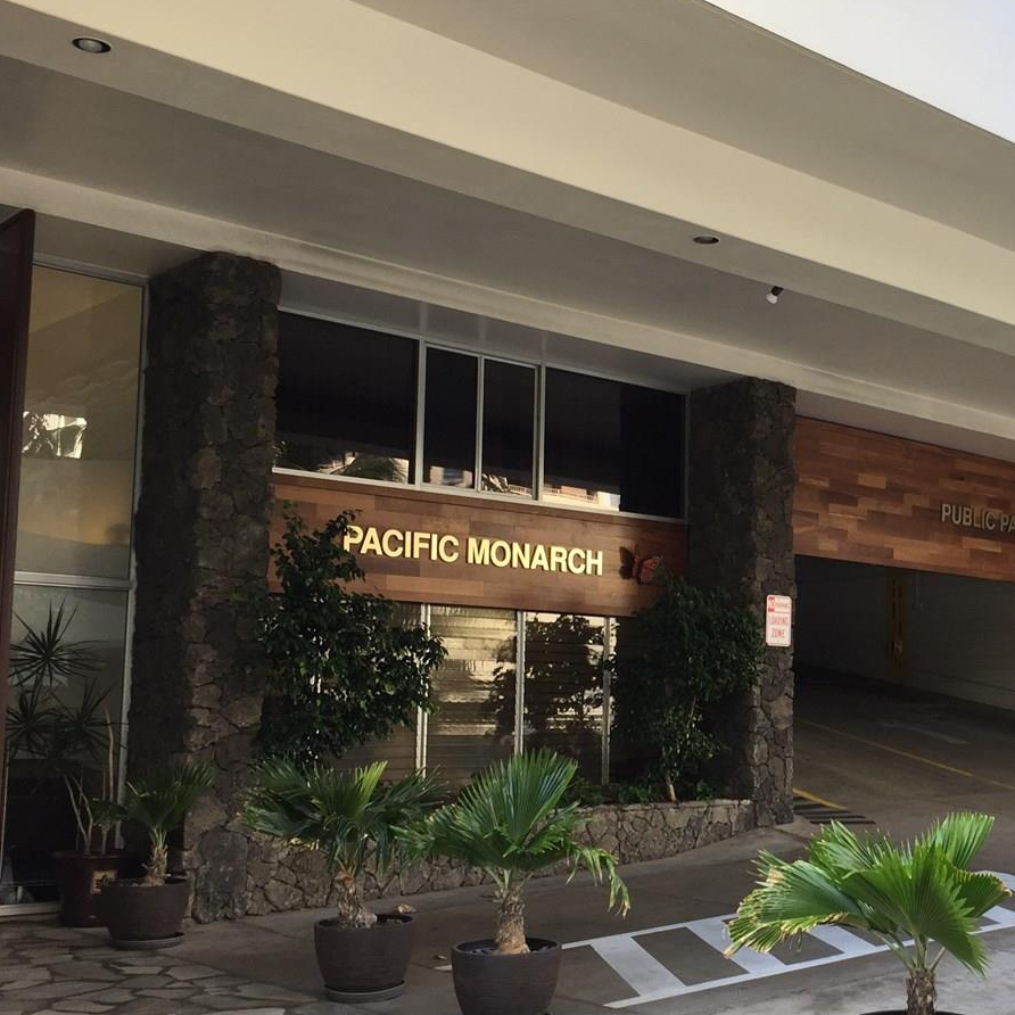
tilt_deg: +5.1
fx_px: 1526
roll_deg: -1.2
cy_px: 559
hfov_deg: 35.6
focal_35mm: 46
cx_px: 811
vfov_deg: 36.8
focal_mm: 4.15
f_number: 2.2
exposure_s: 1/120
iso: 32
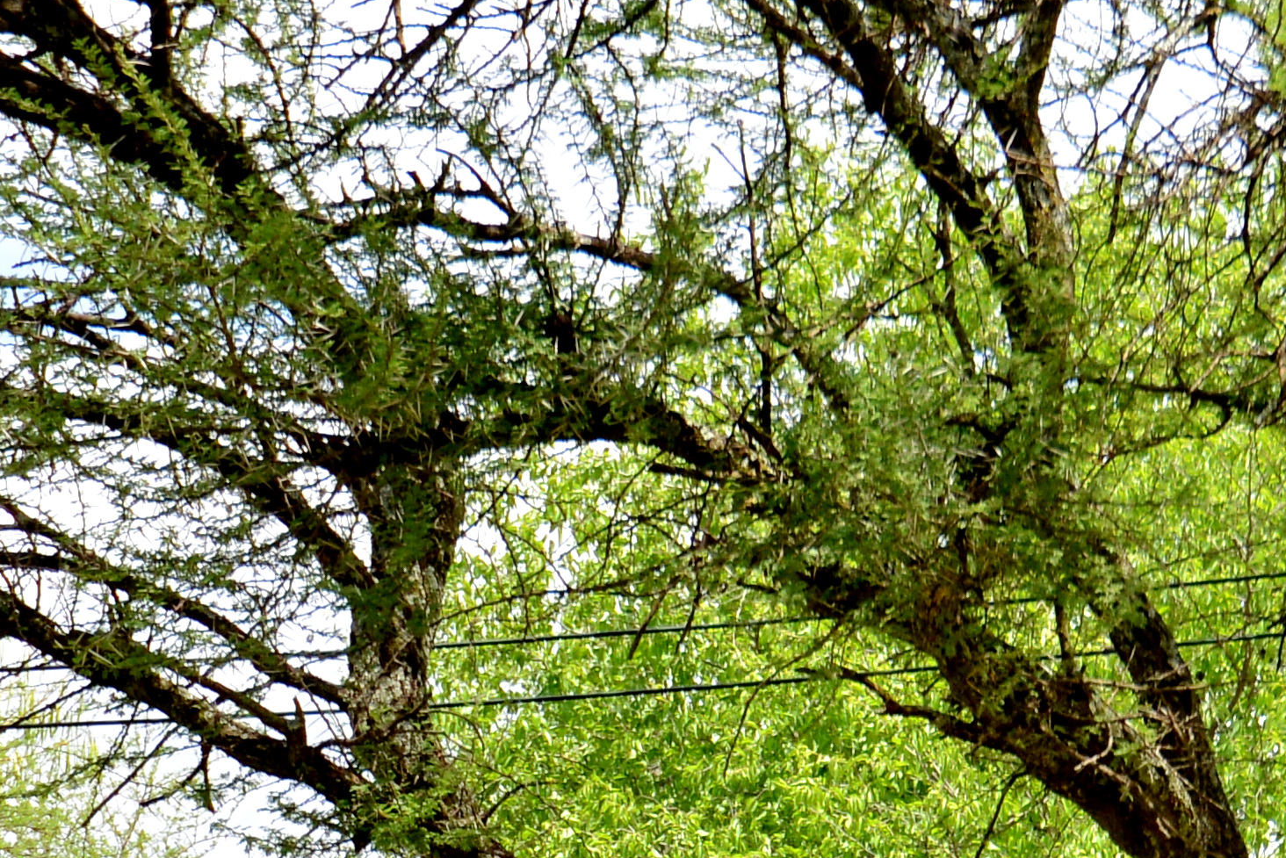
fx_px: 6289
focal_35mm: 176
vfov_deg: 7.5
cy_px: 1669
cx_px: 1420
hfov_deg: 11.5
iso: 400
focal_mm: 35
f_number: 7.1
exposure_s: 1/640
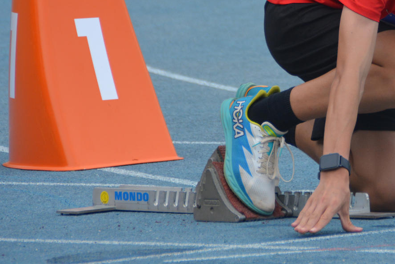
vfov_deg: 2.0
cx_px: 427
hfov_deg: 3.0
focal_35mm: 691
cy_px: -7
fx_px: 7583
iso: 560
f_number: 6.3
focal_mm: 200
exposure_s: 1/1000
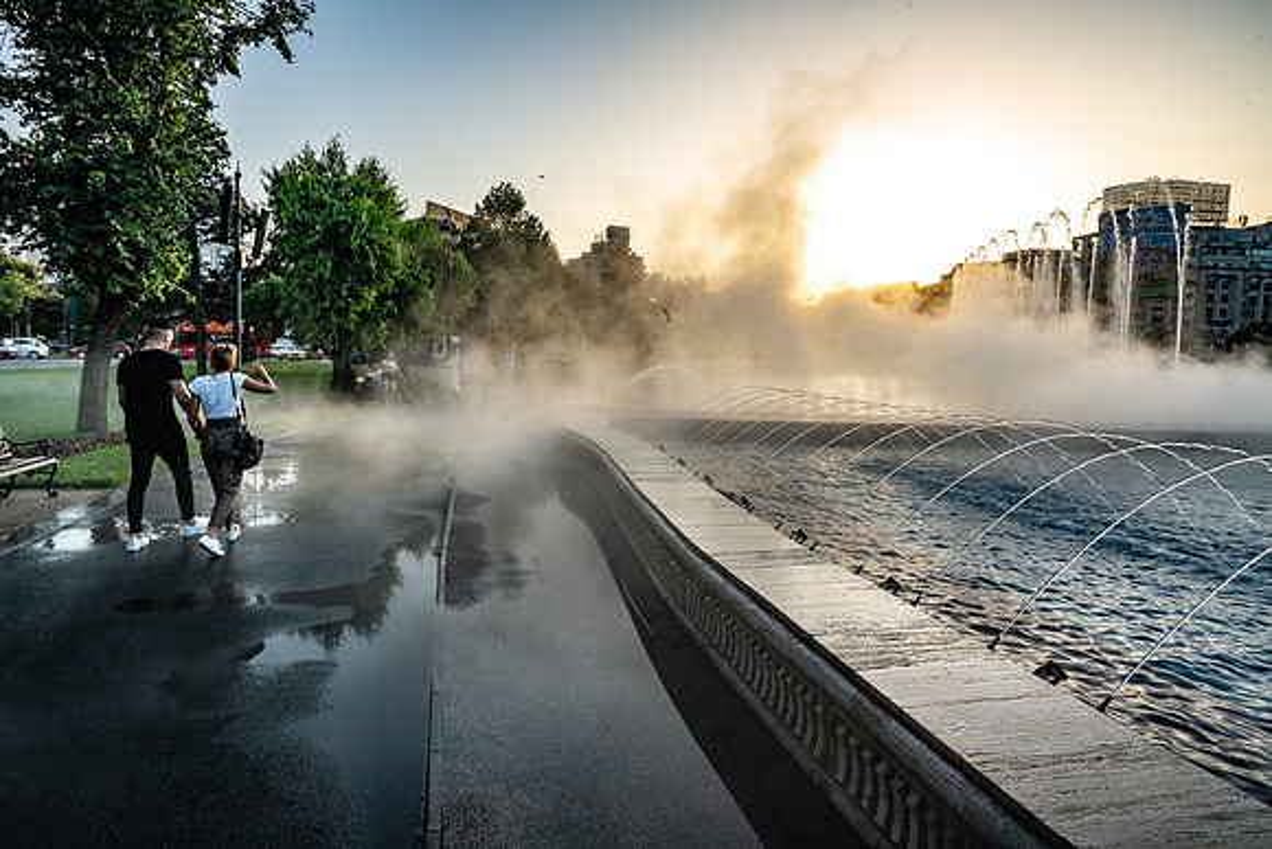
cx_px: 591
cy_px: 394
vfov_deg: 61.0
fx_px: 719
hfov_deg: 82.9
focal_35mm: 20
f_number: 22
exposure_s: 1/60
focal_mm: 19
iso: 800
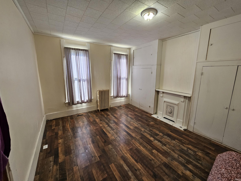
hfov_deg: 106.2
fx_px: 91
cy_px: 90
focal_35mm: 13
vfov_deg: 89.9
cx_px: 120
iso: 125
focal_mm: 2.2
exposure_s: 1/60
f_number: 2.2
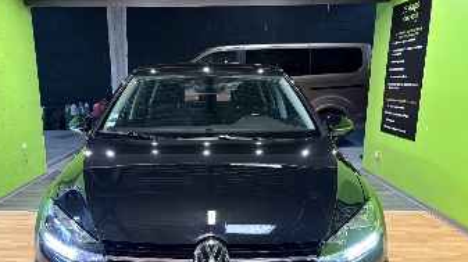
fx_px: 434
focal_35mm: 35
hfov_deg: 56.5
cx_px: 206
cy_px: 191
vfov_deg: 33.1
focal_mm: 5.96
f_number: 1.6
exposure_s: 1/50
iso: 500
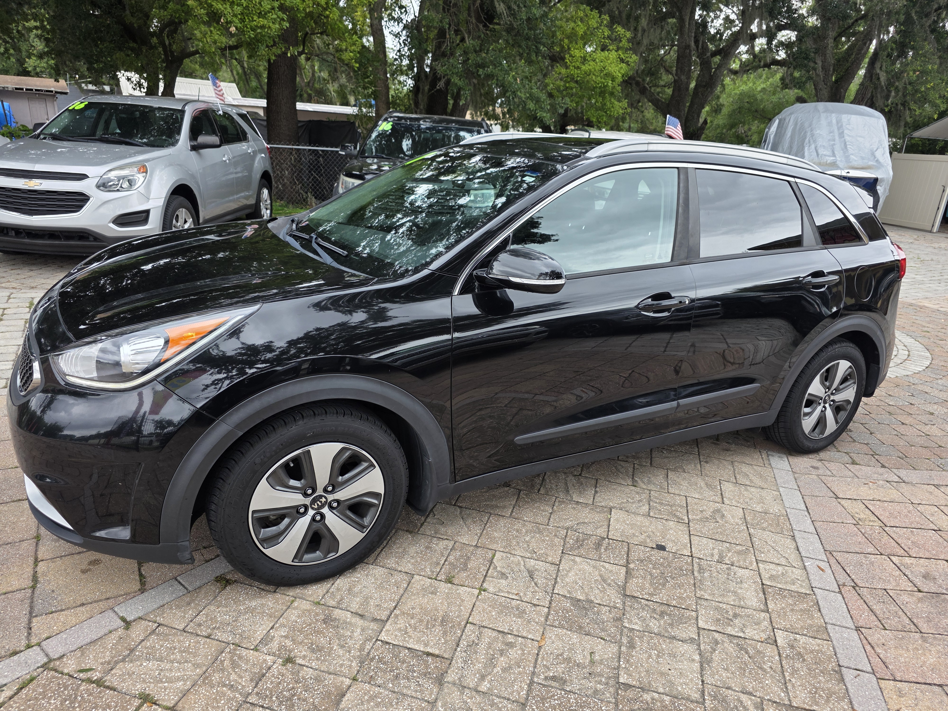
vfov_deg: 58.9
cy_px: 356
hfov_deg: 73.9
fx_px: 630
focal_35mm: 23
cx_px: 474
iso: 40
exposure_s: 1/359
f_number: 1.7
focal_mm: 6.3
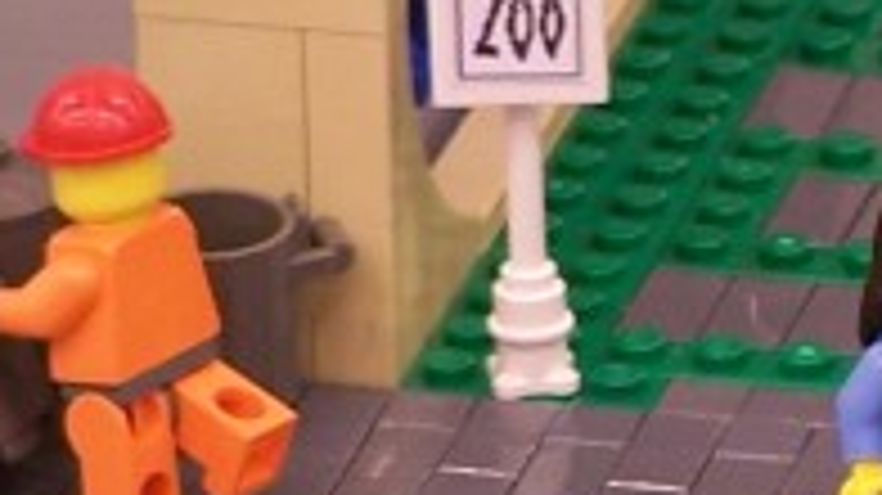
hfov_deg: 2.2
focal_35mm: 962
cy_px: 342
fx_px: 22486
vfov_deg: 1.3
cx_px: 2290
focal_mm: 28
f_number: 3.2
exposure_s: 1/3
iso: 80
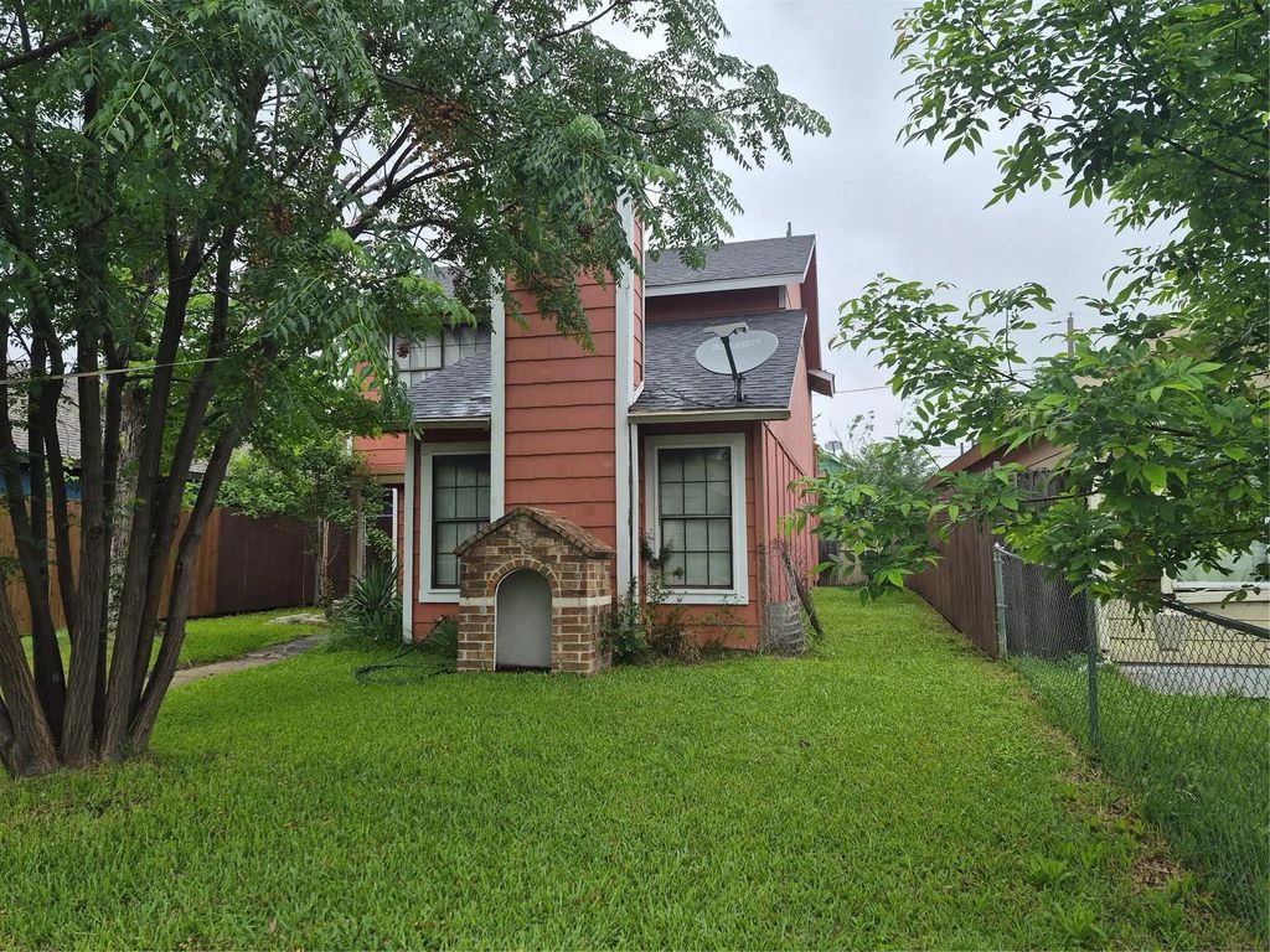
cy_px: 476
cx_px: 635
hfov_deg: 73.9
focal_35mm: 23
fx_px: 844
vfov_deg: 58.9
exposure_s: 1/756
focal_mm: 5.4
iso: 80
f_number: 1.8
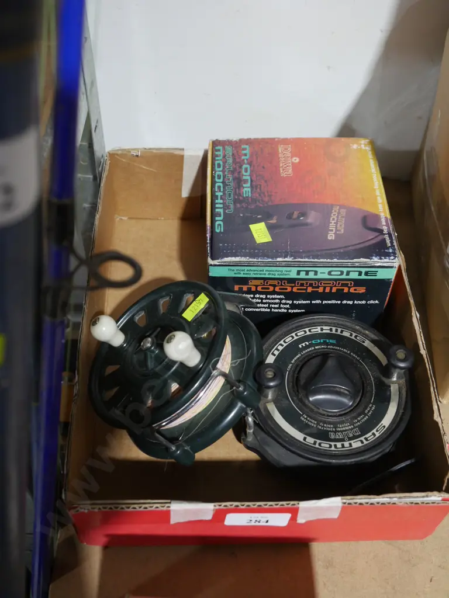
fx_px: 692
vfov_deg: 46.8
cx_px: 224
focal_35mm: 40
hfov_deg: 36.0
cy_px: 299
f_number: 4.4
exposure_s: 1/60
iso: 1250
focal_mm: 20
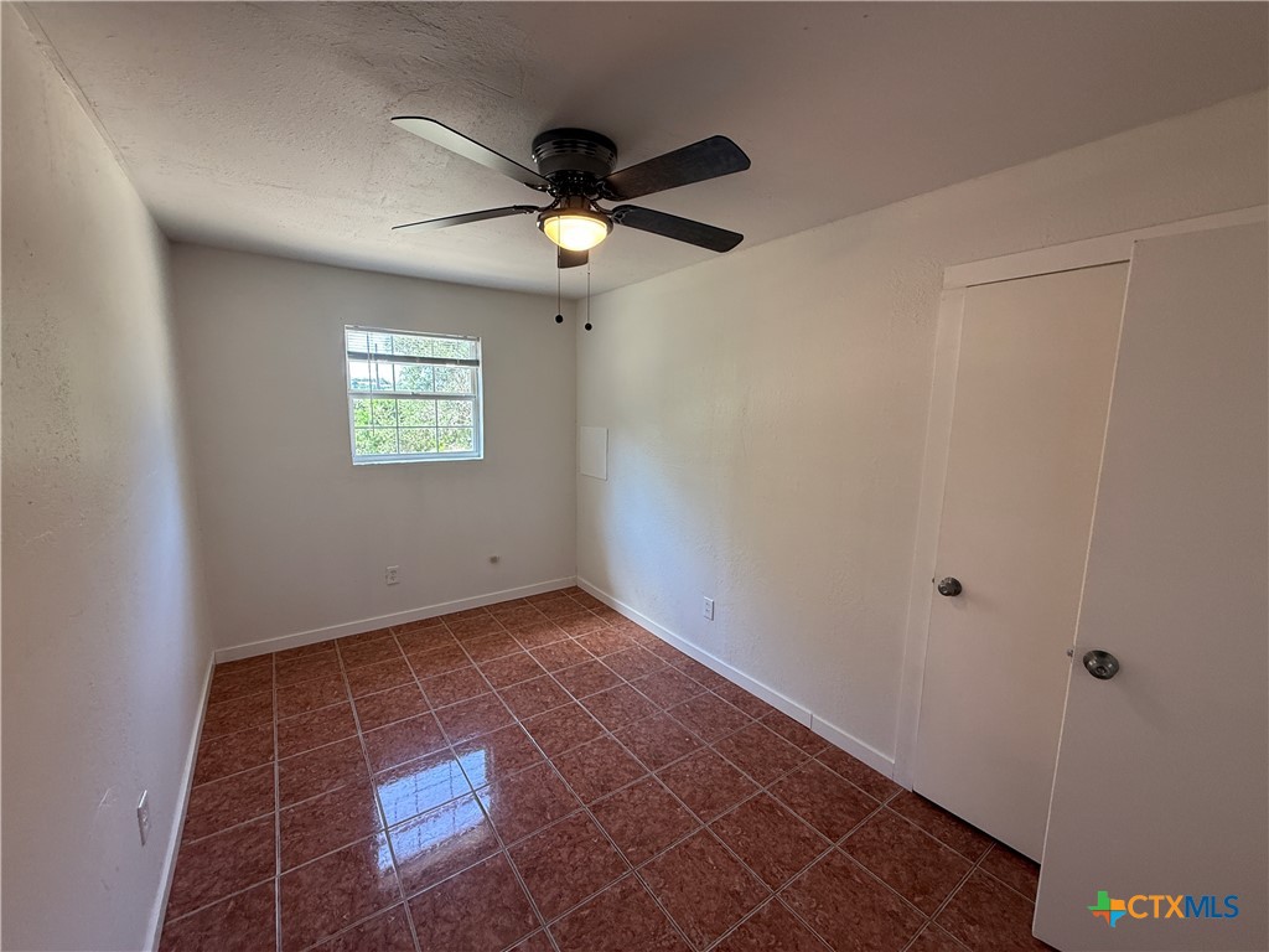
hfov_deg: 102.1
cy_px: 476
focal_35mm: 14
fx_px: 513
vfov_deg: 85.7
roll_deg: -1.5
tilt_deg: -8.4
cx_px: 634
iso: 160
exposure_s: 1/120
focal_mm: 2.22
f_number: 2.2
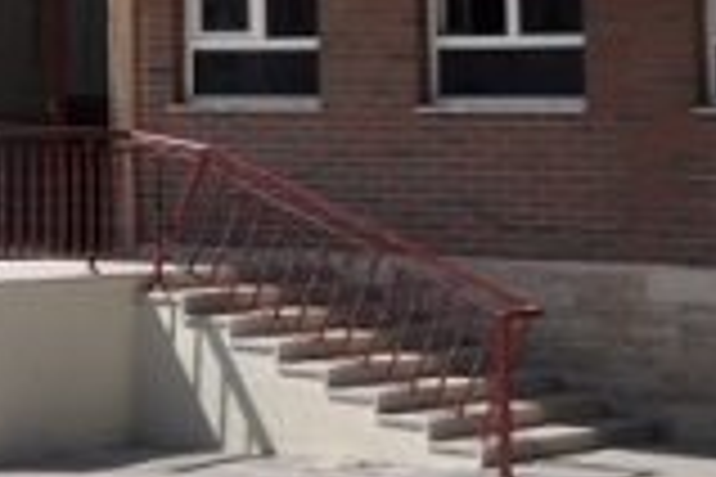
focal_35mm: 151
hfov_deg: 12.3
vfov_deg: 8.9
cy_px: -137
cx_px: -608
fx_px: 3003
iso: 200
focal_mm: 25
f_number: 10
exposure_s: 1/400
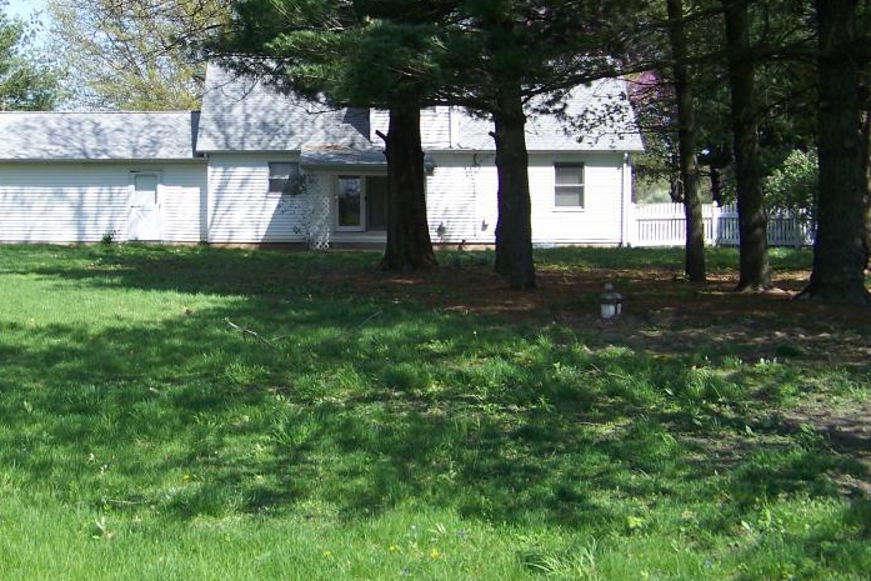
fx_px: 1331
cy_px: 174
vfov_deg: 24.5
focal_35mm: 55
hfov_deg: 35.6
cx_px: 242
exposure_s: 1/500
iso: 64
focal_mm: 5.85
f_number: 2.8
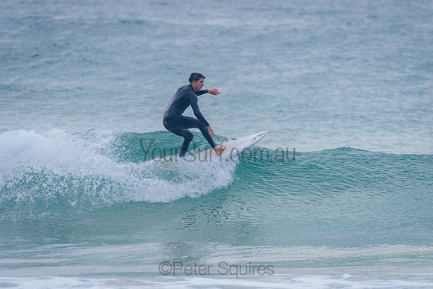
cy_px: 142
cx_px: 210
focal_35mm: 613
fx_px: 7376
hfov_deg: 3.4
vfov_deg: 2.2
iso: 720
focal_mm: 500
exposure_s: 1/1600
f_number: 5.6
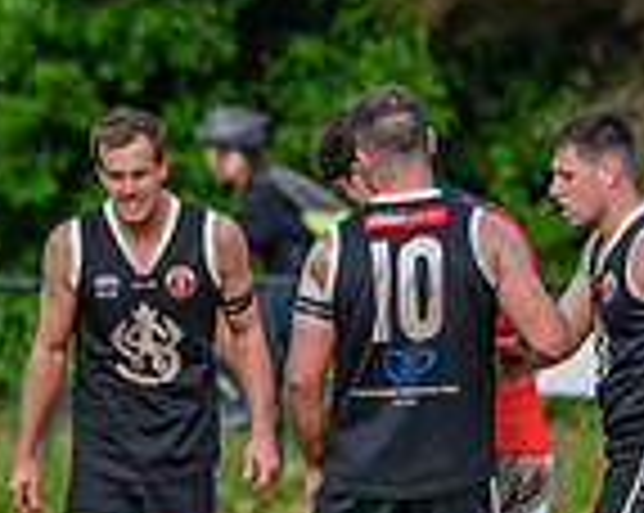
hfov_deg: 1.2
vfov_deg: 0.9
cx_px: -76
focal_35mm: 1643
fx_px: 31273
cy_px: 527
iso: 1100
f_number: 6
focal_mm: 380
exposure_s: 1/2000
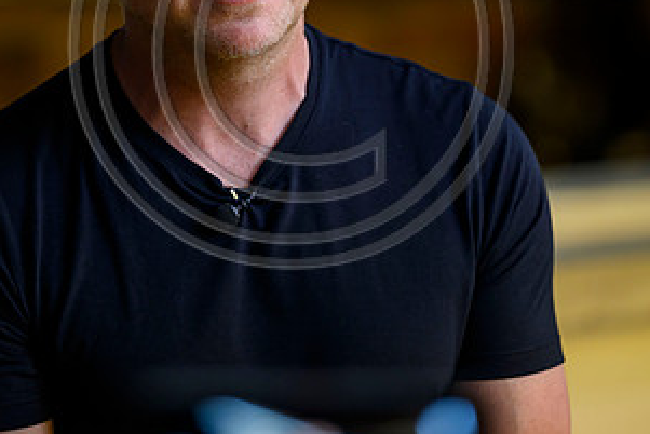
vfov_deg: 4.0
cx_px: 292
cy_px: 44
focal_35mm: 347
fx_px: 6268
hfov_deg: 5.9
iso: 1000
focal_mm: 180
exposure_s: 1/320
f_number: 2.8
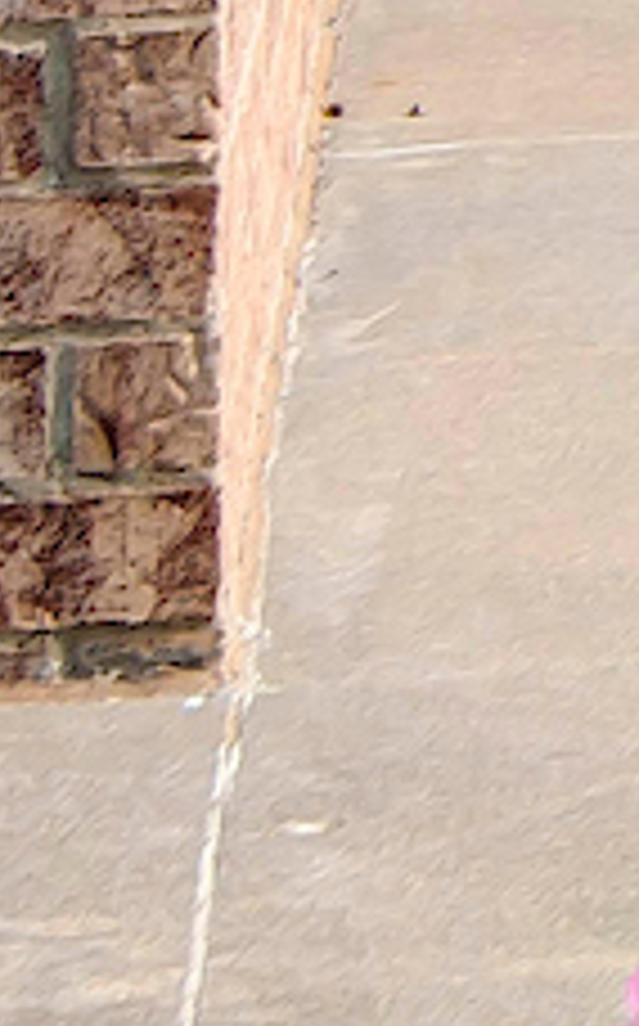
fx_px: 6900
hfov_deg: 4.5
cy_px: -1060
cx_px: 3236
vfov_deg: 8.1
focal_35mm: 247
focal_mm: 23
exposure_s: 1/400
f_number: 6.3
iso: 100
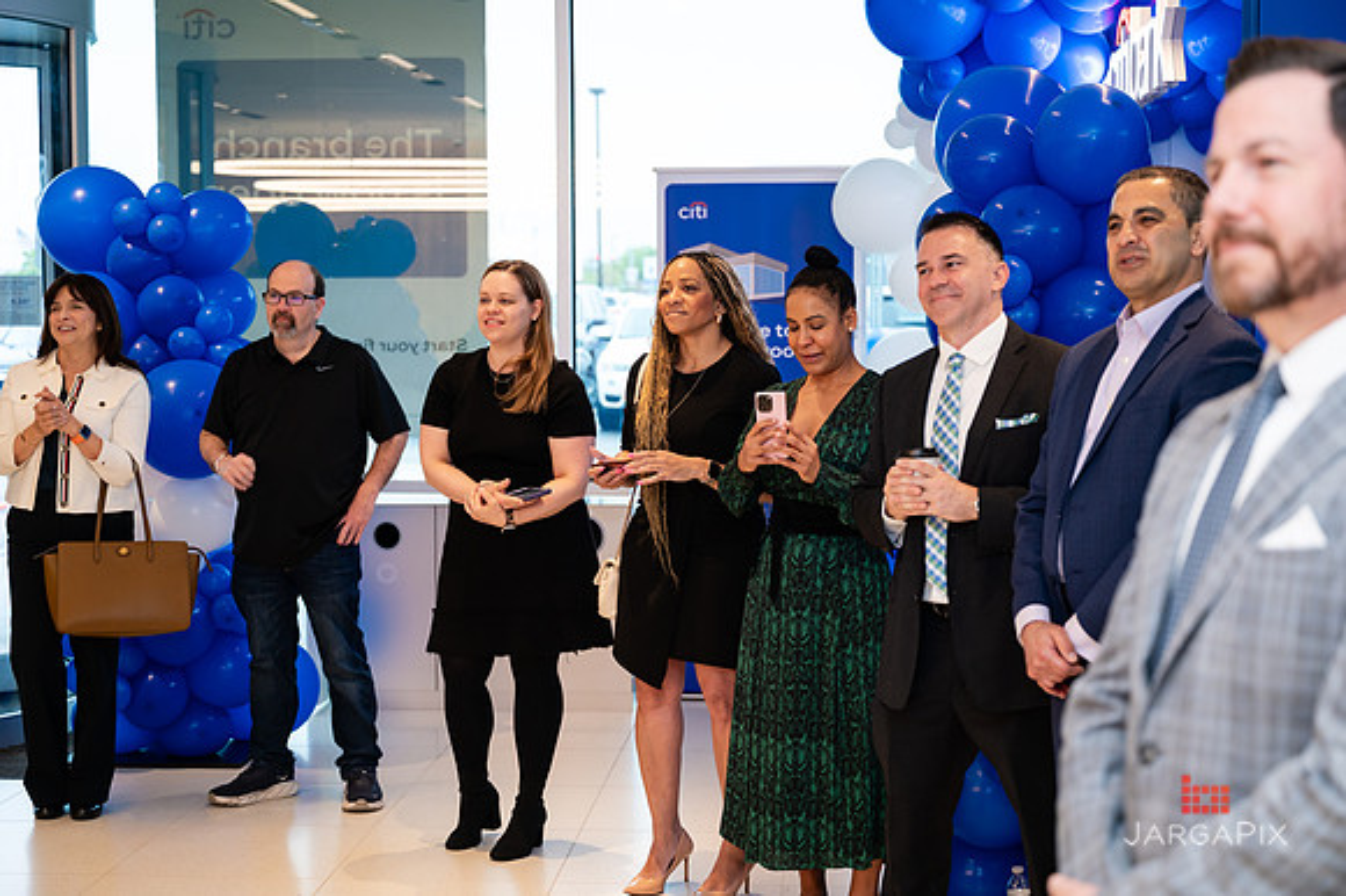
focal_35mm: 59
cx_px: 673
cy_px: 448
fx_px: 2194
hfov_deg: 34.1
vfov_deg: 23.1
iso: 640
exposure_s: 1/200
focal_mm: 58
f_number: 3.5
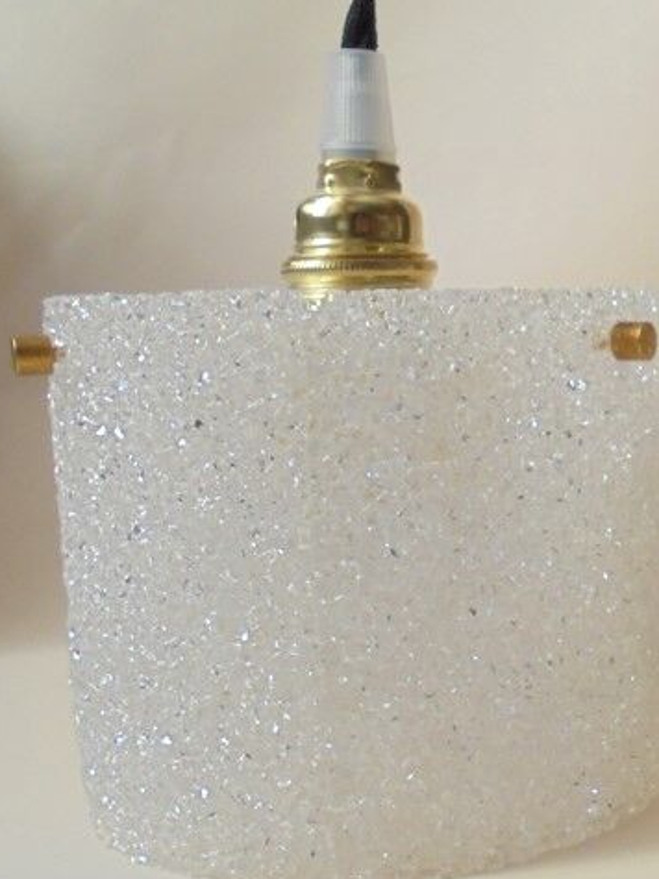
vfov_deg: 34.7
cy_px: 560
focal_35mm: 55
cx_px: 724
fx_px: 1397
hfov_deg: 24.7
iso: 250
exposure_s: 1/30
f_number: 3.7
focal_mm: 5.3
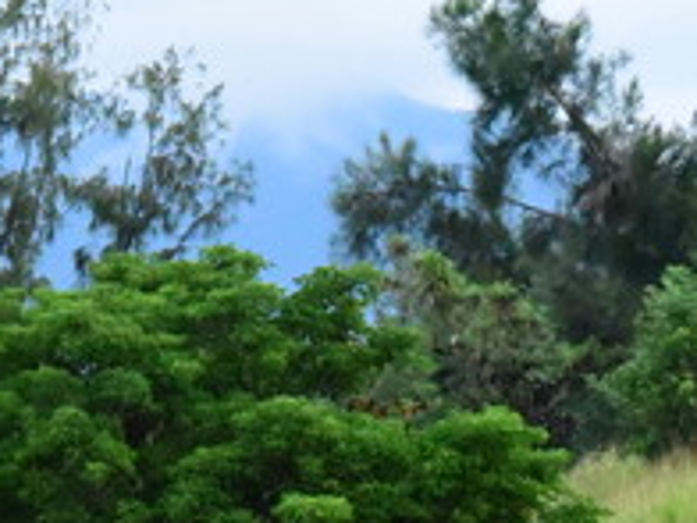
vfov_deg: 3.2
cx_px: -181
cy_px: 884
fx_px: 9423
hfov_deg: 4.2
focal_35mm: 468
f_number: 13
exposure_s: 1/2500
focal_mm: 122
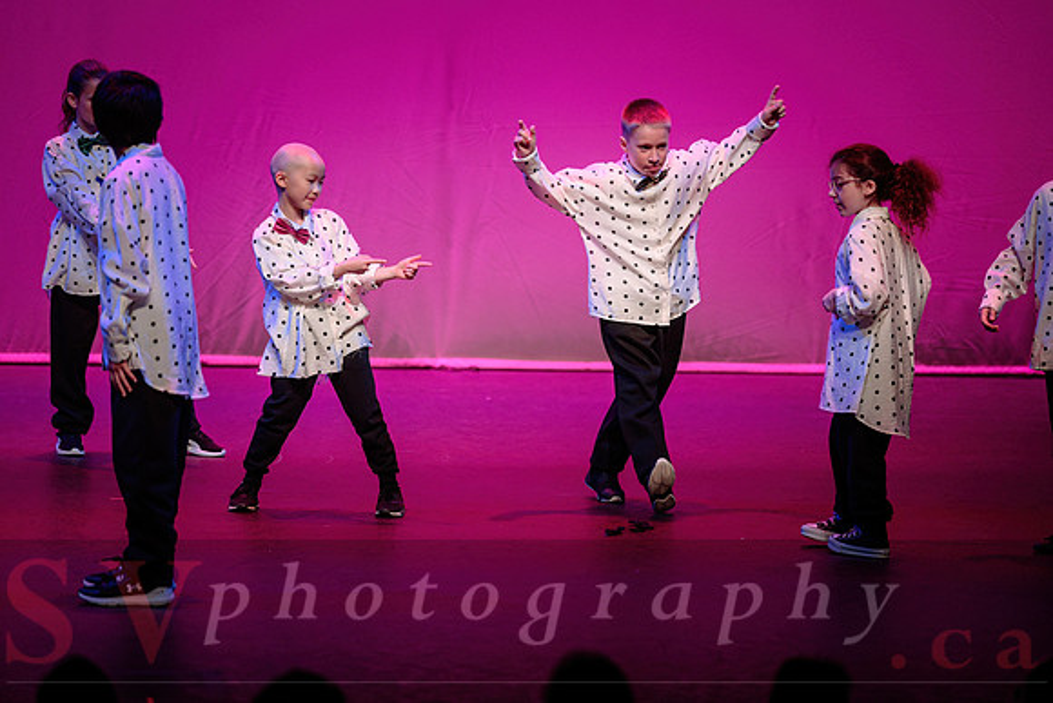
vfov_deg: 7.2
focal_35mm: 190
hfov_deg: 10.8
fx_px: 5559
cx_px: 526
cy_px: 352
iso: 1250
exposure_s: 1/500
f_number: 2.8
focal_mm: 190
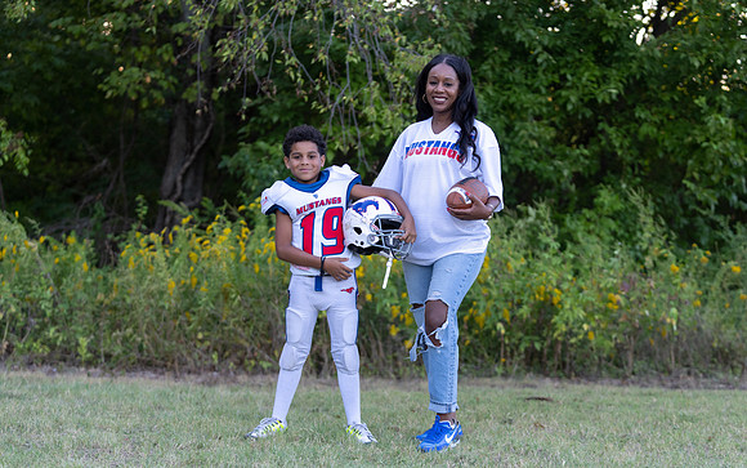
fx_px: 1720
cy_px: 263
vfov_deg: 15.5
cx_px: 392
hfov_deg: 24.5
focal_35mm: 84
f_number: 2.8
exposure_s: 1/320
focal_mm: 76
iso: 320
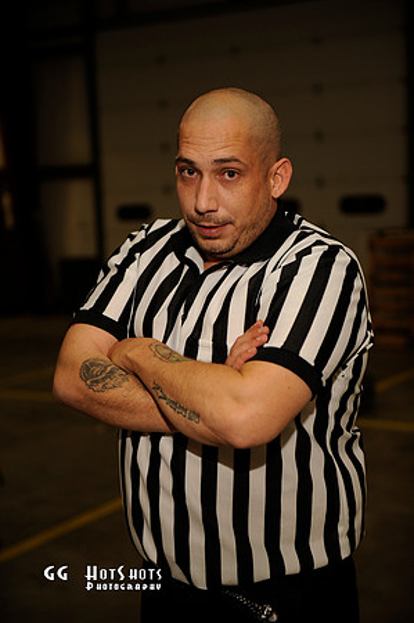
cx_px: 207
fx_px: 1037
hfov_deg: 22.6
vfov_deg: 33.4
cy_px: 312
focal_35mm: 60
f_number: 2.8
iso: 400
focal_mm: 60
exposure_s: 1/250
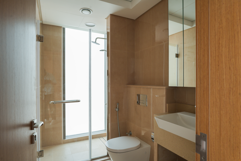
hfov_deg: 84.0
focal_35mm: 20
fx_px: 134
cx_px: 120
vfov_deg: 61.9
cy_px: 80
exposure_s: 1/8
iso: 160
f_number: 9.5
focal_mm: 20
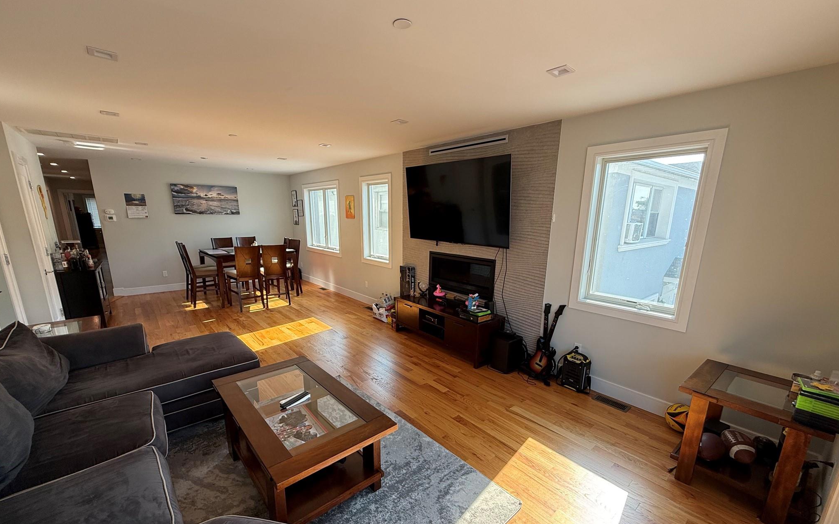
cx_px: 419
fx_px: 343
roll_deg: -0.7
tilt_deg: -14.2
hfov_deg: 101.5
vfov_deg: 74.4
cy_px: 296
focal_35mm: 15
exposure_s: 1/99
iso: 80
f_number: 2.2
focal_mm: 2.22
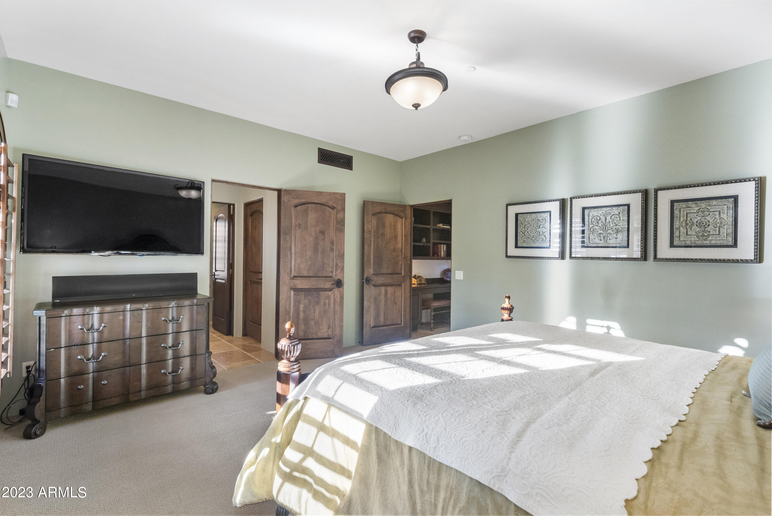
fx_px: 343
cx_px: 386
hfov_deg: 96.7
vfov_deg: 73.8
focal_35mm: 16
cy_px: 258
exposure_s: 1/25
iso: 2500
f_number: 8
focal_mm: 16
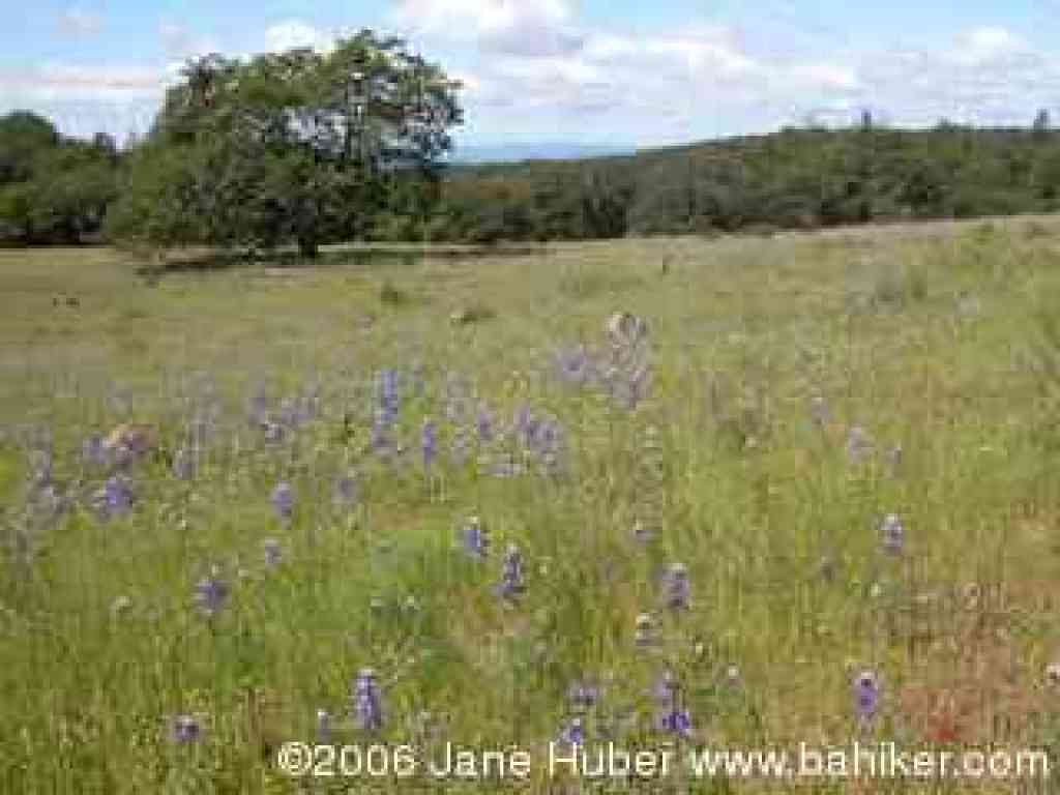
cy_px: 398
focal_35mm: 34
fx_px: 1041
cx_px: 530
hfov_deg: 54.0
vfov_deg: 41.8
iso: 100
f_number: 6.3
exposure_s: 1/279
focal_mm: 8.9
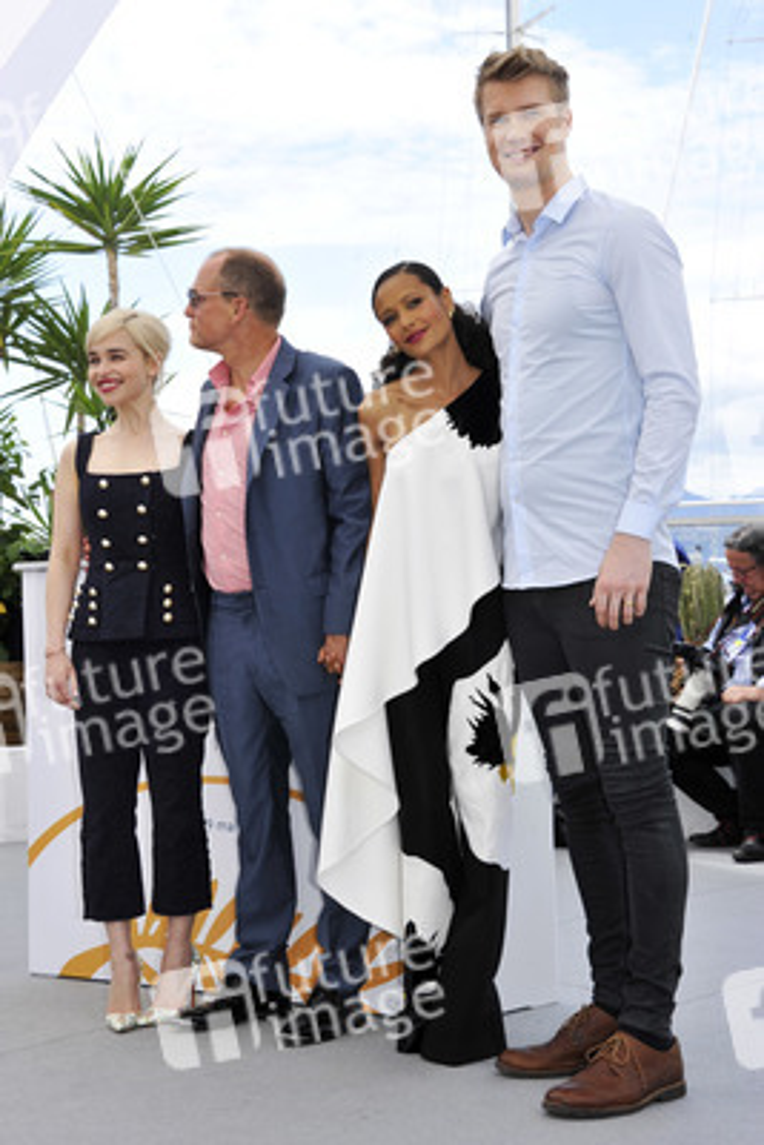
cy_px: 572
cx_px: 382
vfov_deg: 29.6
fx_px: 2163
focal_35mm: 68
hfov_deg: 20.0
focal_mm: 68
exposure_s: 1/250
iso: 200
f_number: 9
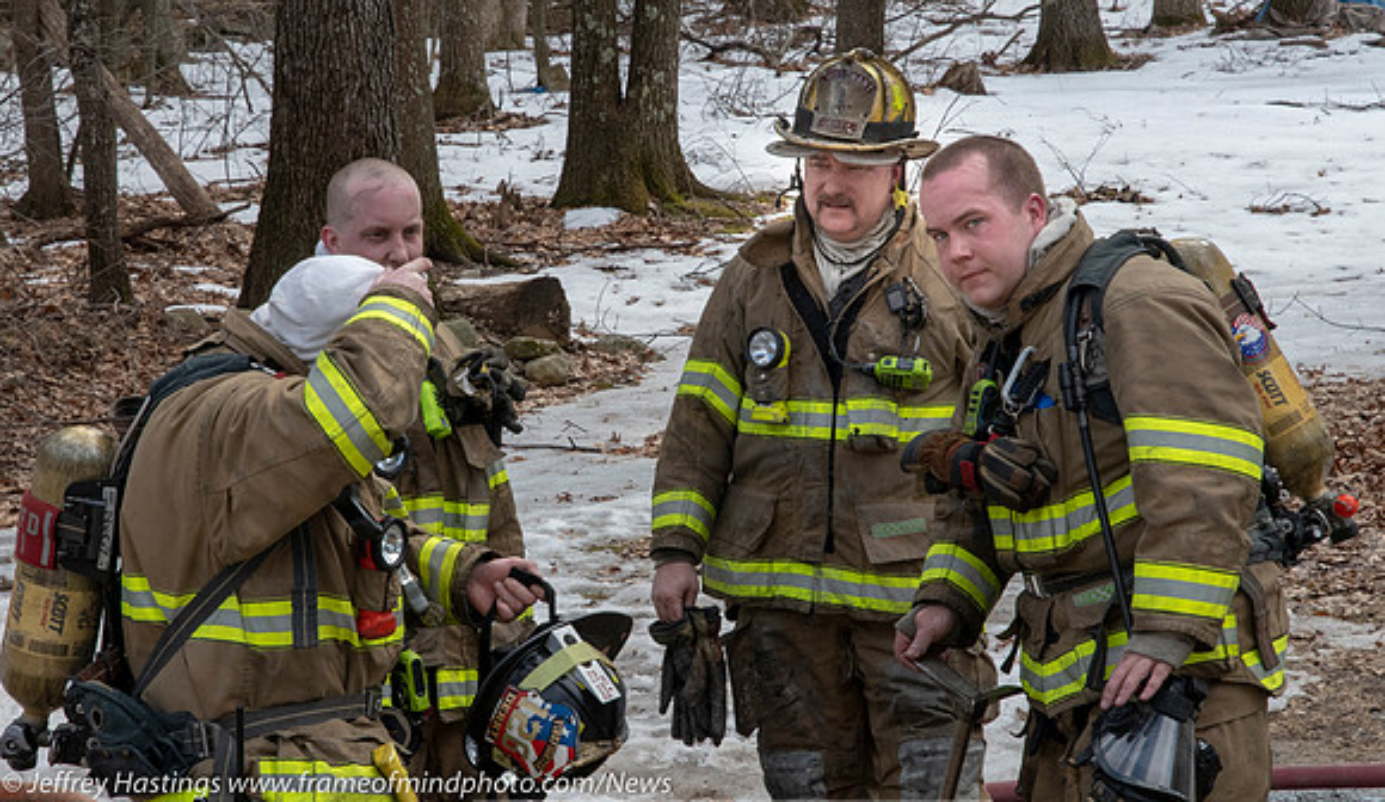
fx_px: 3971
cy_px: 421
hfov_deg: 19.8
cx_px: 629
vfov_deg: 11.5
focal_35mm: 107
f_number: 9
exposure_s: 1/640
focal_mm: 60
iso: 1000
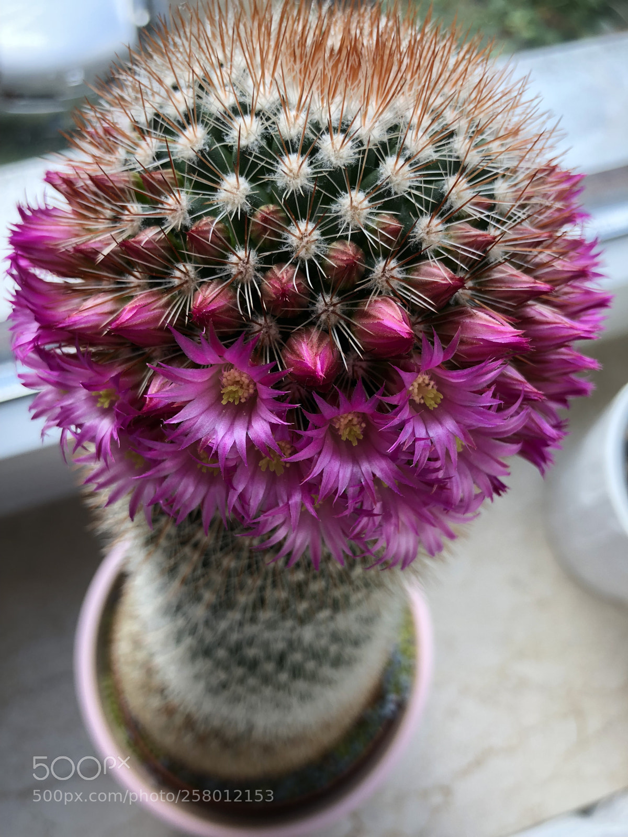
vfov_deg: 63.4
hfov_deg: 49.7
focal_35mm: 28
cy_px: 418
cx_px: 314
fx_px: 677
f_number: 1.8
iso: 25
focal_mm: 4
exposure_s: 1/120
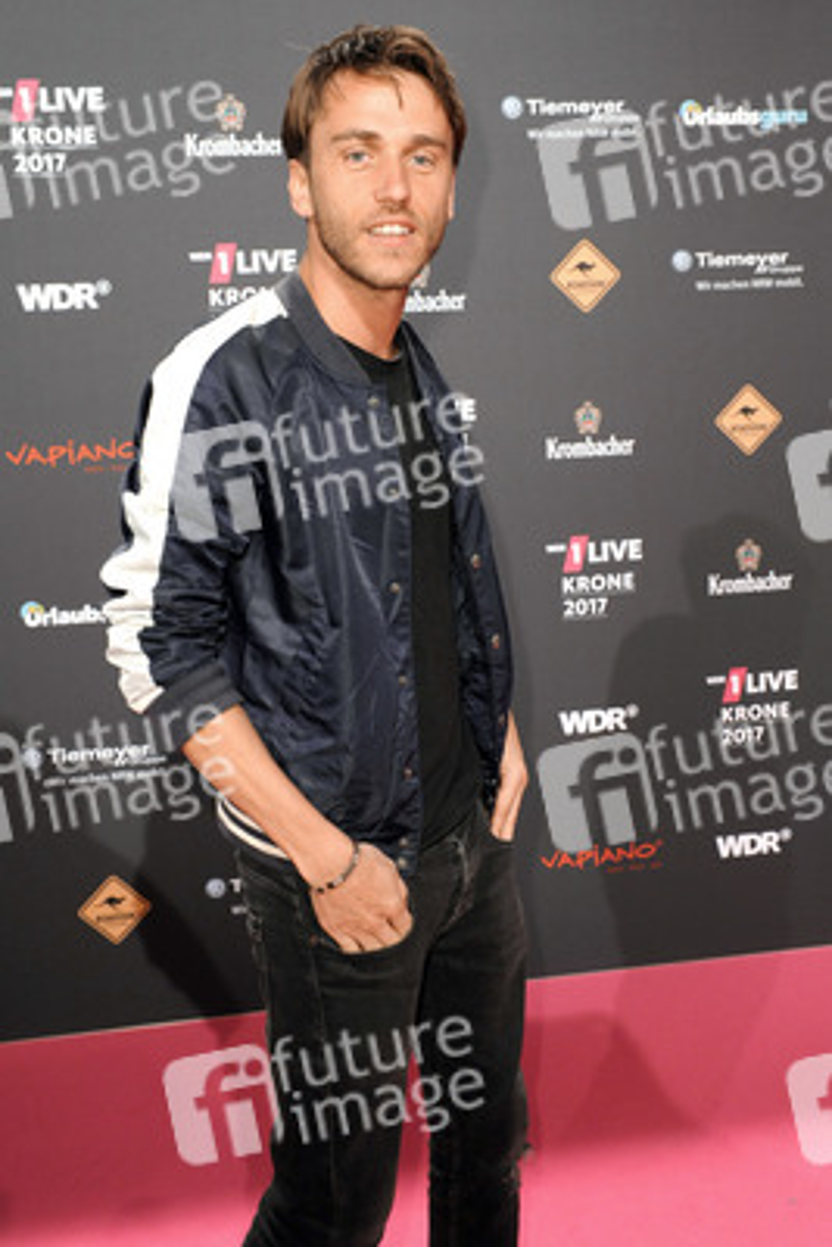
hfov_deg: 37.9
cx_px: 416
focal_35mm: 35
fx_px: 1212
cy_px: 624
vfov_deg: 54.4
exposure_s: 1/160
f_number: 7.1
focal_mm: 35
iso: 2500
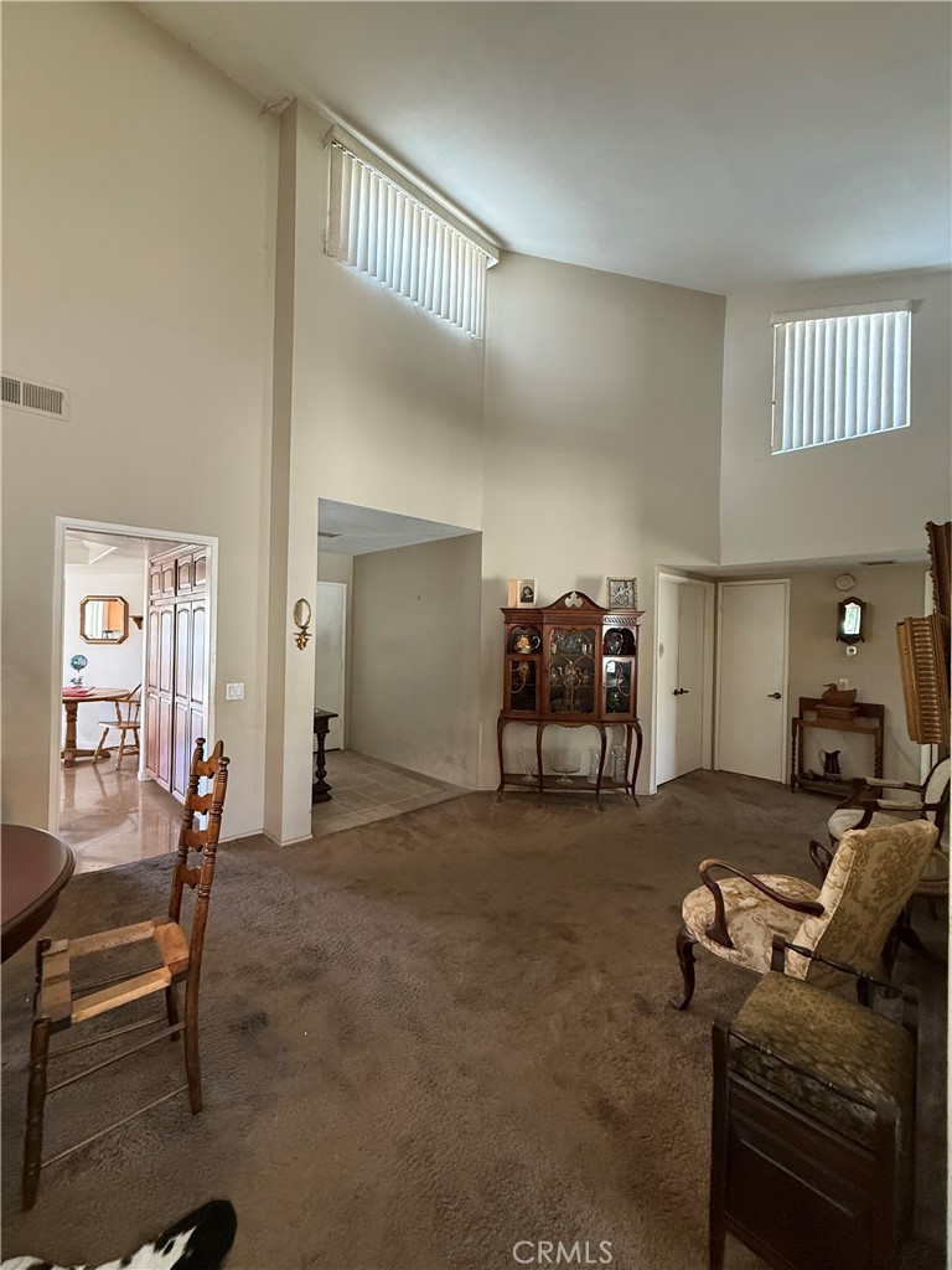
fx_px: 513
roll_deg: -1.7
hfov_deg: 85.7
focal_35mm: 14
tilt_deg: +0.3
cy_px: 635
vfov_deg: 102.1
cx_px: 476
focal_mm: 2.22
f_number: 2.2
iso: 500
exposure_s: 1/60
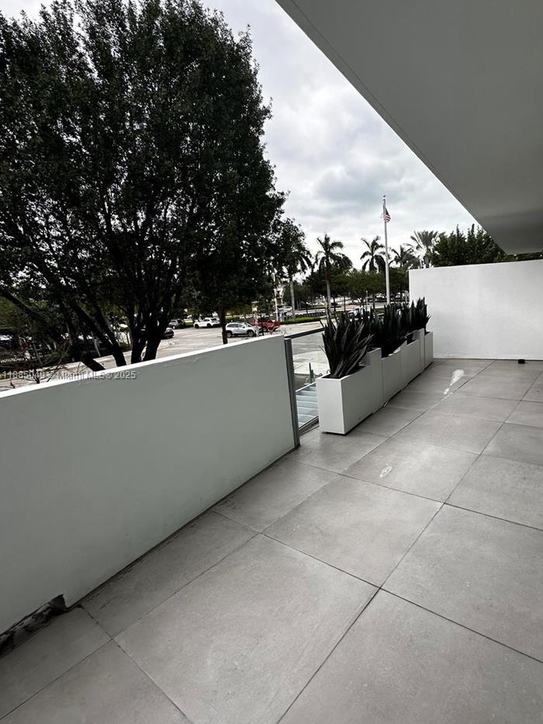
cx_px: 343
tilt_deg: -11.2
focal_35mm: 18
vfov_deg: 87.7
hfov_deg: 70.3
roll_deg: +2.0
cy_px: 376
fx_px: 376
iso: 40
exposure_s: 1/304
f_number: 2.2
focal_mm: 2.22
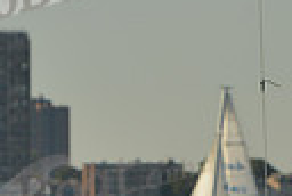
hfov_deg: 3.1
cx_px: 315
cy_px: 288
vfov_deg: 2.1
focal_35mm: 656
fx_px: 5333
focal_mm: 145
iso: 400
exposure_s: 1/1250
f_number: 6.3
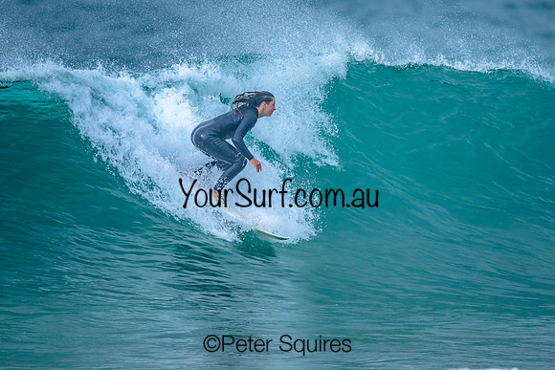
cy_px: 125
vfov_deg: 1.3
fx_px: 16875
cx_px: 283
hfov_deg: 1.9
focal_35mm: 1094
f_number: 6.3
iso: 720
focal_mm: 800
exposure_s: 1/2000
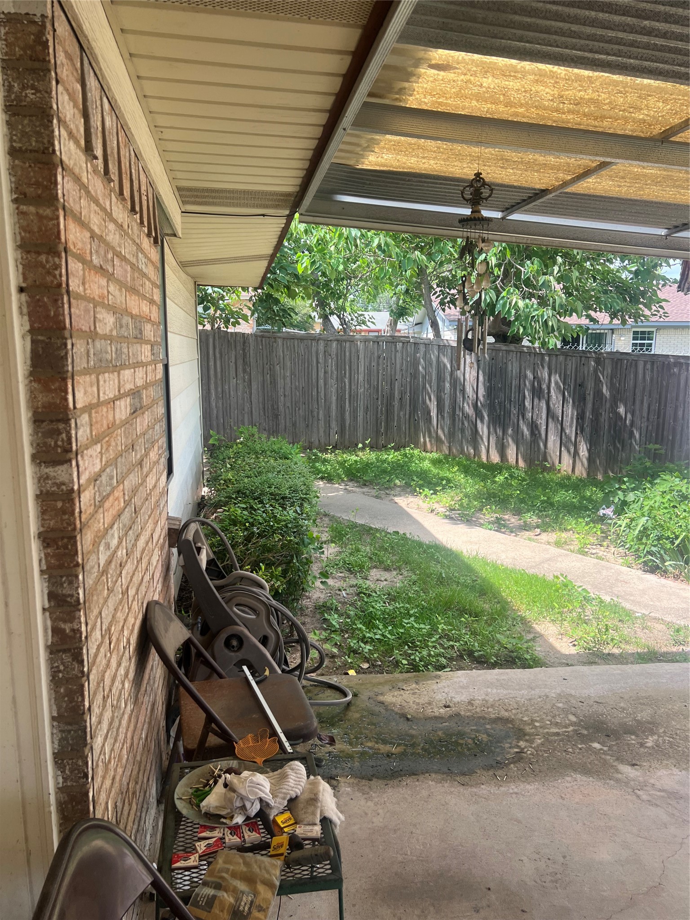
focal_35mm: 26
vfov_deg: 67.3
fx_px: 691
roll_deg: +0.9
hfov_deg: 53.1
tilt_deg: -7.4
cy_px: 460
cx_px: 345
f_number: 1.5
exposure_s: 1/696
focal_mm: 5.7
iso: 50
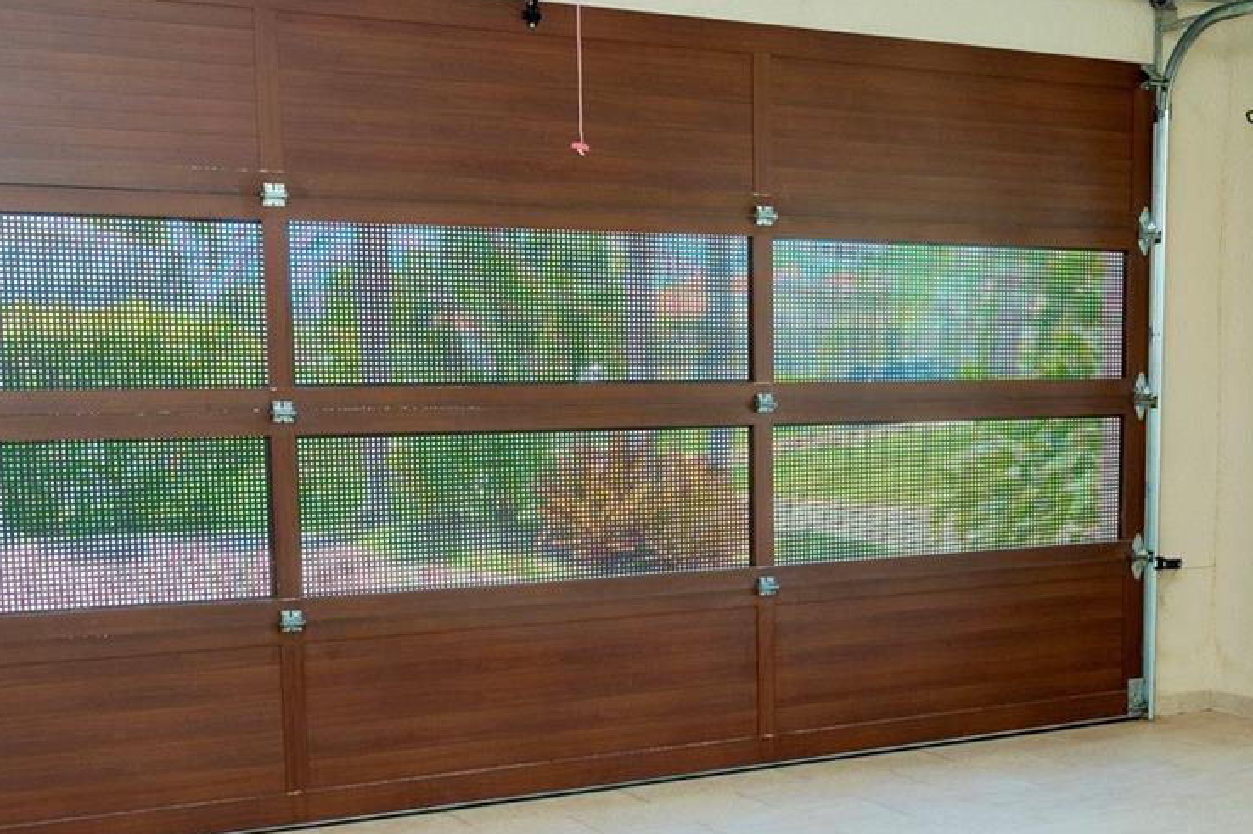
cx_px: 781
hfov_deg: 38.0
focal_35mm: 52
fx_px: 1809
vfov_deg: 25.7
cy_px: 599
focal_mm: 24
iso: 250
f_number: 6.3
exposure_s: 1/200
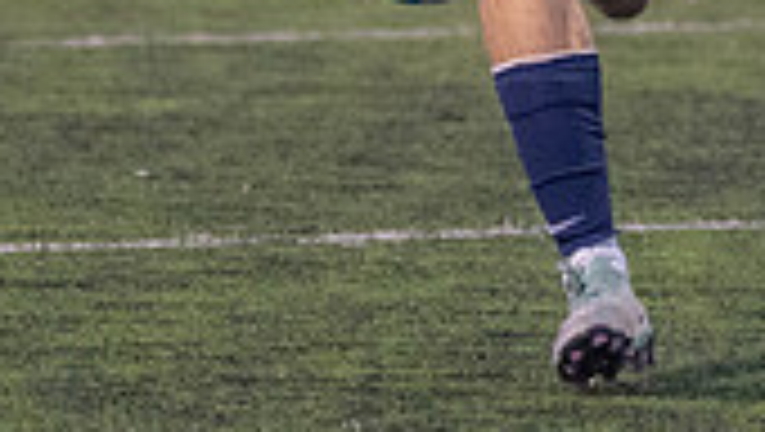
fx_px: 18152
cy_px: -201
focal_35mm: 894
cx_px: 741
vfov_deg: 1.4
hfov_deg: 2.4
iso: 5000
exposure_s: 1/1250
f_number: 2.8
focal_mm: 146
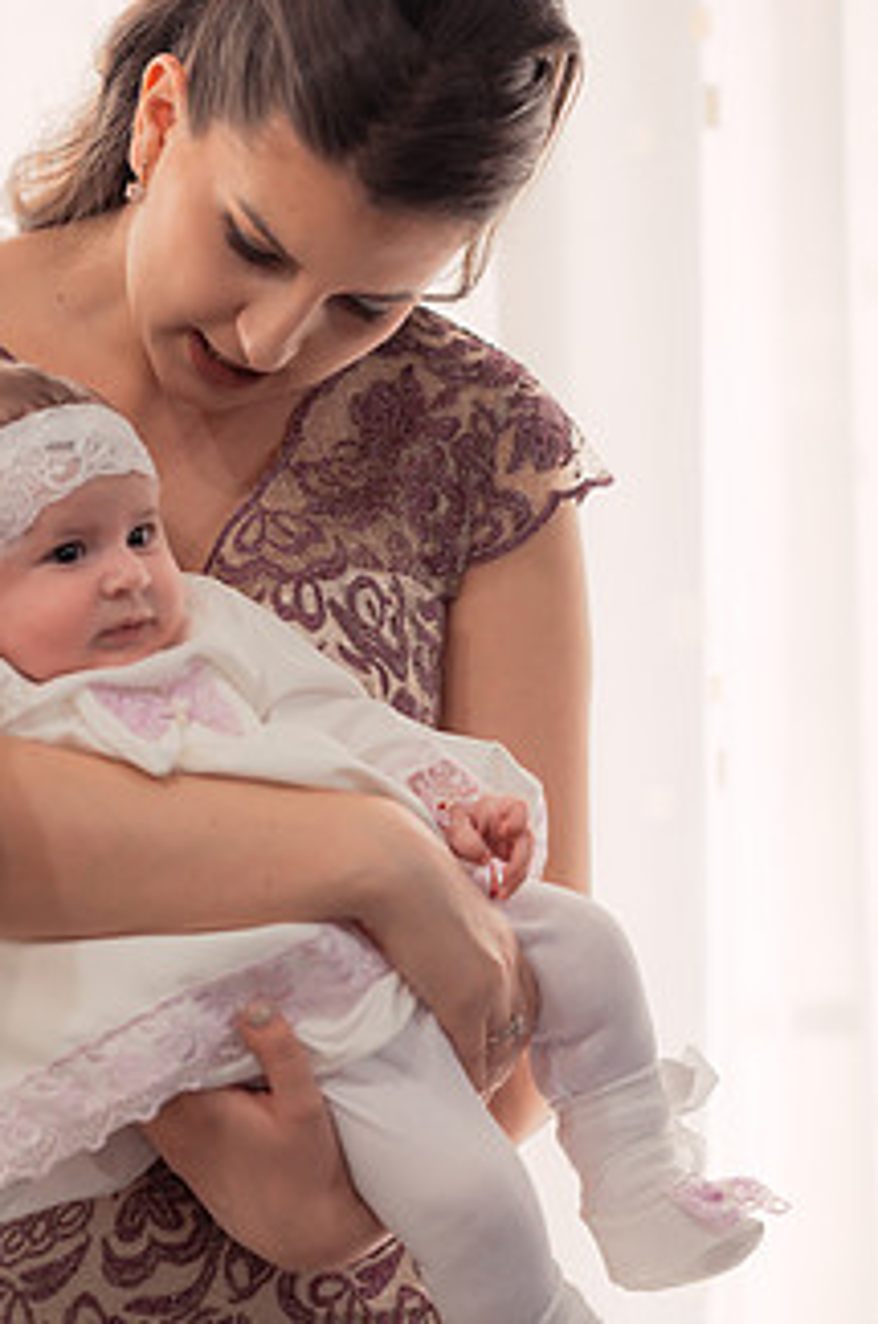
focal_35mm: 118
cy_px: 707
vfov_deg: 17.4
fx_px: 4330
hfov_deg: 11.6
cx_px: 272
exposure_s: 1/250
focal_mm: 85
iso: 1000
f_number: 2.5
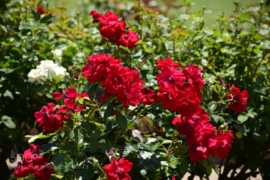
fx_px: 1462
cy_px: 90
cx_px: 135
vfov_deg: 7.0
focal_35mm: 195
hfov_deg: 10.6
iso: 100
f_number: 4.8
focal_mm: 130
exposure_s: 1/640
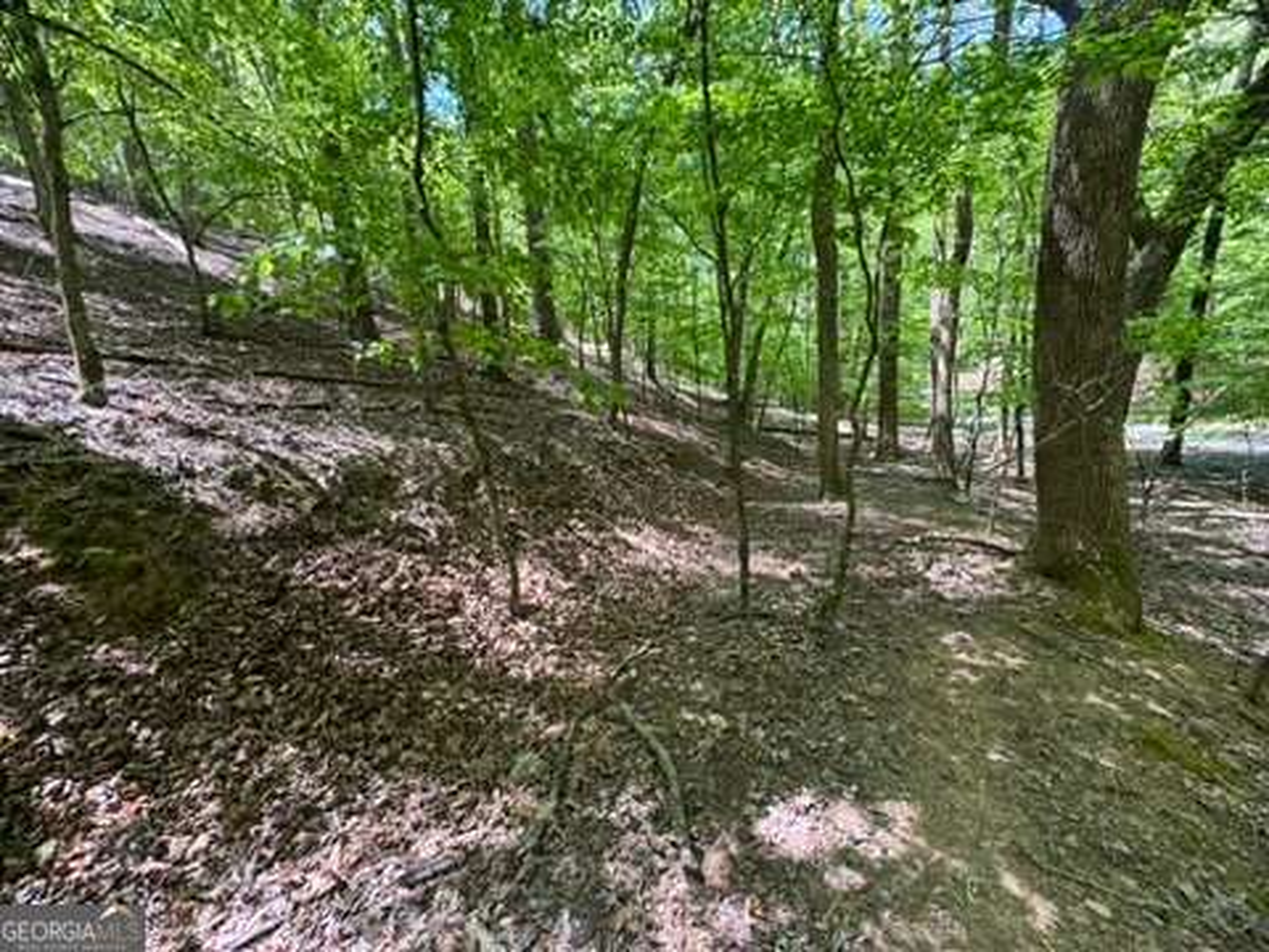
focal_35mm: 14
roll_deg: +5.0
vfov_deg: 85.7
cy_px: 476
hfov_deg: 102.1
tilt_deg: -14.5
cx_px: 634
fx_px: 513
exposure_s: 1/99
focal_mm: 2.22
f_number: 2.2
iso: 64
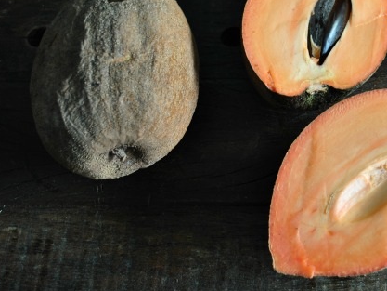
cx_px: 272
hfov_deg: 35.0
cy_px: 110
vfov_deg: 27.0
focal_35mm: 54
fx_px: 604
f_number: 5
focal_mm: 26
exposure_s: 1/10
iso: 100
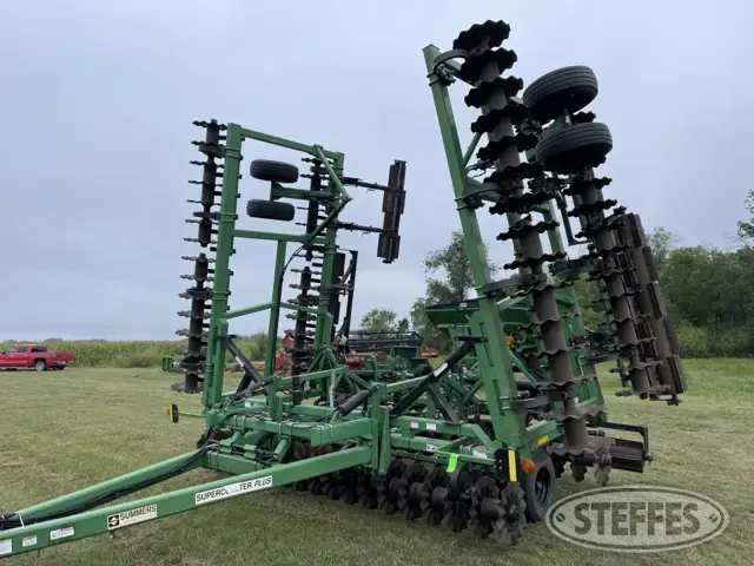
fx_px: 566
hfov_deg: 67.3
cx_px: 377
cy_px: 283
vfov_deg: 53.1
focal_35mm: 26
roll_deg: -0.4
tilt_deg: +6.9
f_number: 1.6
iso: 32
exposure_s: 1/1098
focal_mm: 5.1
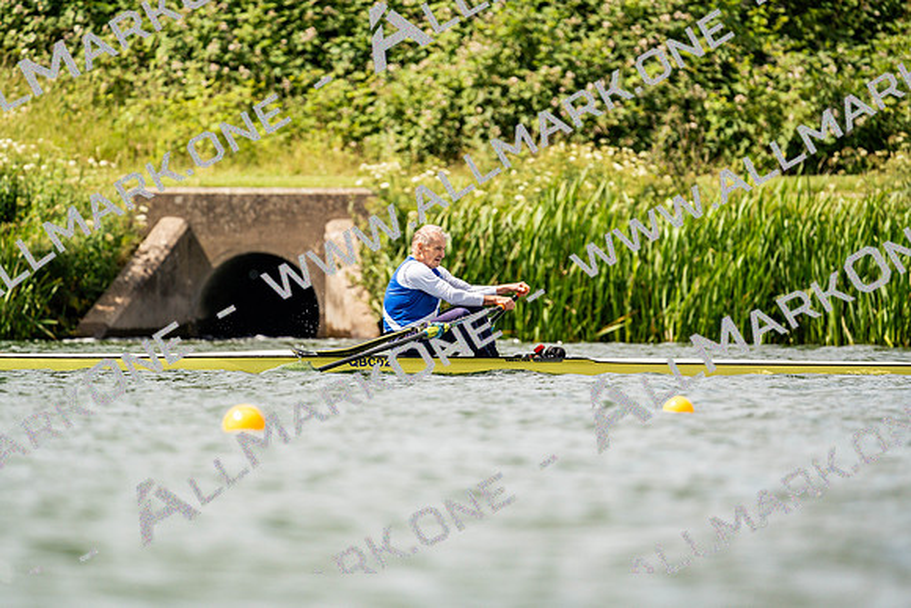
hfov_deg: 3.4
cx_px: 456
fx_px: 15186
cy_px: 304
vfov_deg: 2.3
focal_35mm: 600
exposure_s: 1/2000
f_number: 6.3
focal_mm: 600
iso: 320
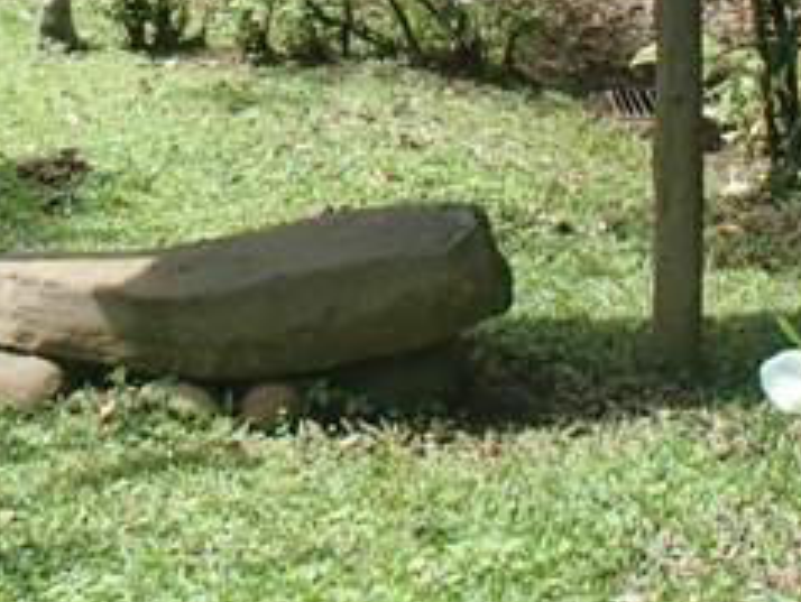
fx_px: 2177
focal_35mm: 94
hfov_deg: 20.8
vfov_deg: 15.1
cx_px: 340
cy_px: -165
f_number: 3.9
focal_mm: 5
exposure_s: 1/250
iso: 100
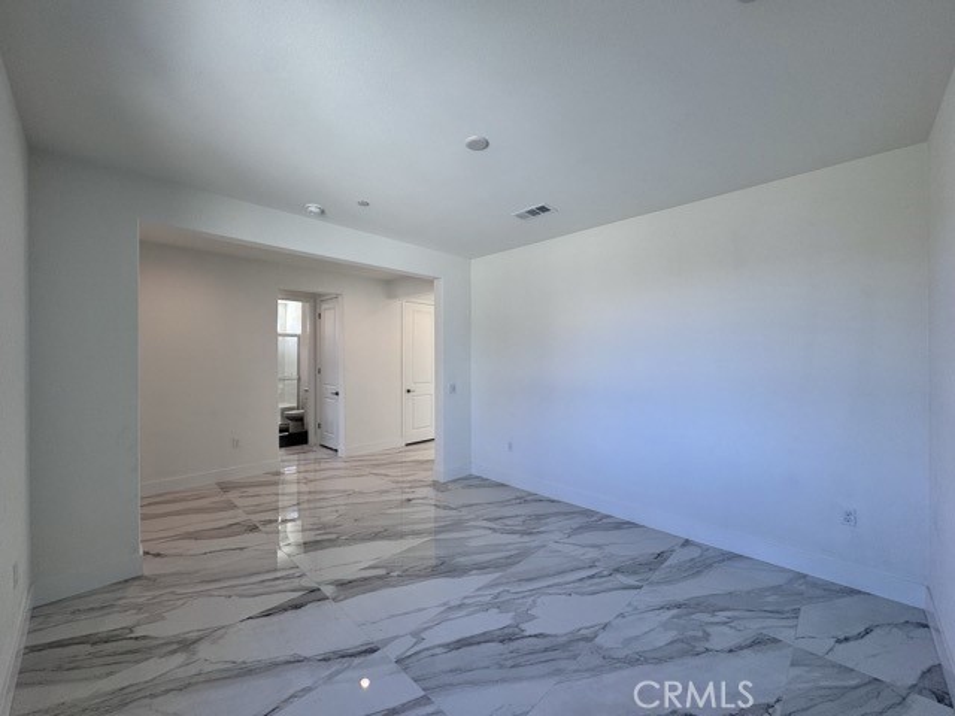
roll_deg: -0.5
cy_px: 358
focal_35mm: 14
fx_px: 386
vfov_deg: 85.7
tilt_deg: -0.5
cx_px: 478
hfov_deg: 102.1
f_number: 2.2
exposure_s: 1/120
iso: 50
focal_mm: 2.22
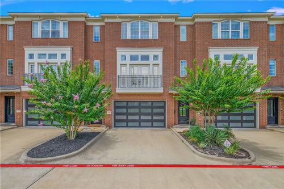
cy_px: 94
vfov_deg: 77.3
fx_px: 118
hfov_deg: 100.4
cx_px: 142
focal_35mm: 15
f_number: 7.1
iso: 100
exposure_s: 1/250
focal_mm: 15
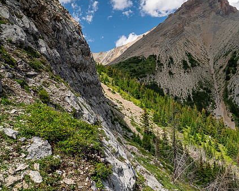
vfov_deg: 45.8
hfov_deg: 54.5
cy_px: 92
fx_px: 226
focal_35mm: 32
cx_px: 159
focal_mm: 12
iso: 200
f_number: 8
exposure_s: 1/125
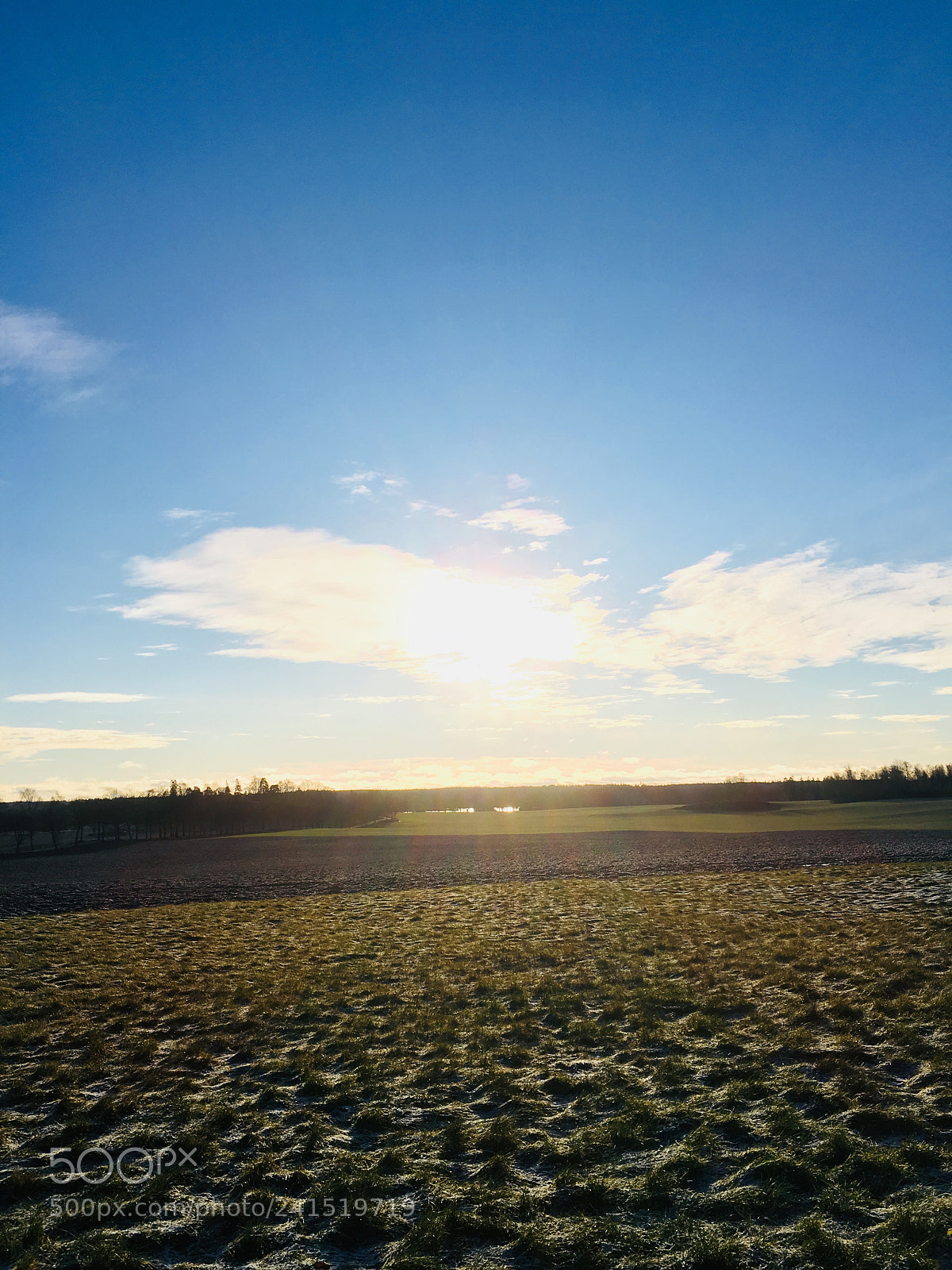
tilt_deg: +6.6
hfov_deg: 48.2
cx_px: 476
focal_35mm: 29
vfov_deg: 61.7
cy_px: 635
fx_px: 1063
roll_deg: +2.2
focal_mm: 4.15
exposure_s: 1/1972
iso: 25
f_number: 2.2
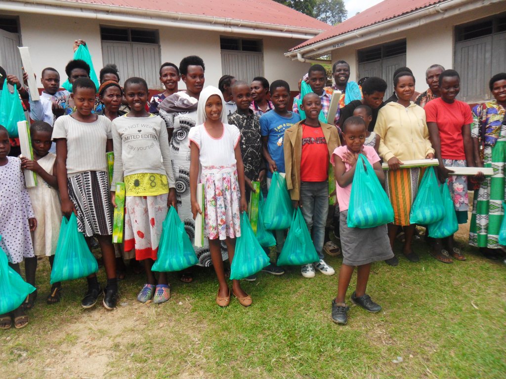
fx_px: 395
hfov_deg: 65.3
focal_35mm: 27
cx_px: 253
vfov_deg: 51.4
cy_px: 190
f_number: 3.5
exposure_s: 1/500
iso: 80
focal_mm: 4.9
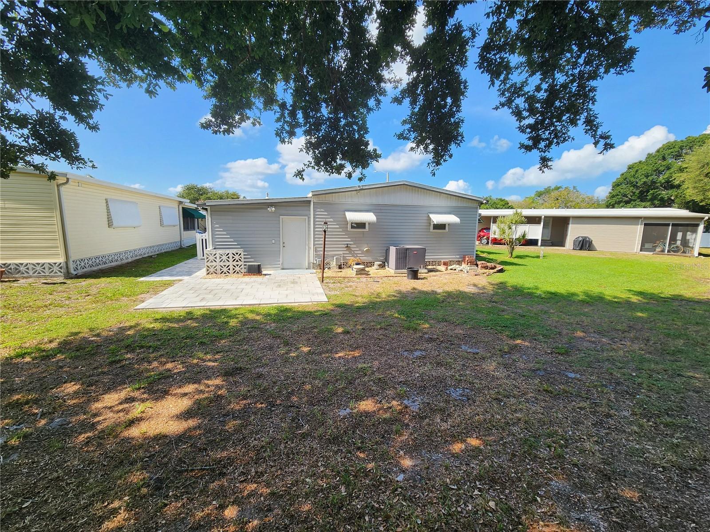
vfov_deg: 89.9
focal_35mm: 13
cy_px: 266
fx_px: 267
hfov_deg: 106.2
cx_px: 355
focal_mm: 2.2
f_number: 2.2
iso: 50
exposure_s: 1/952
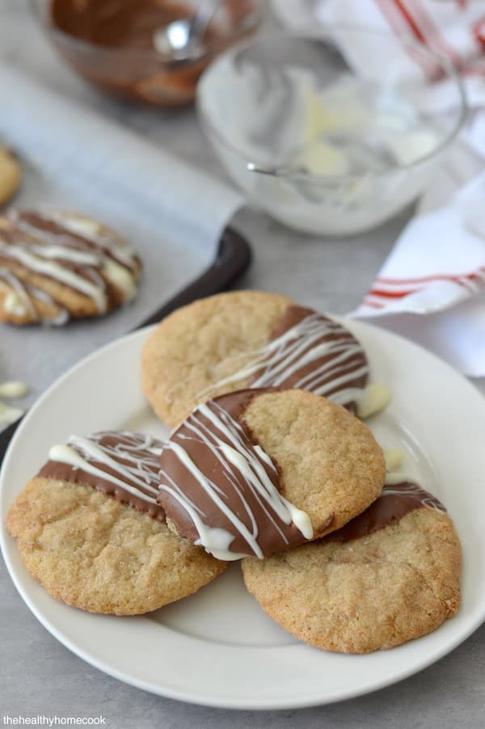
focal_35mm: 75
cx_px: 242
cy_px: 364
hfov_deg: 18.2
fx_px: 1518
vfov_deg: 27.0
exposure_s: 1/500
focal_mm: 50
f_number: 2.8
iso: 720
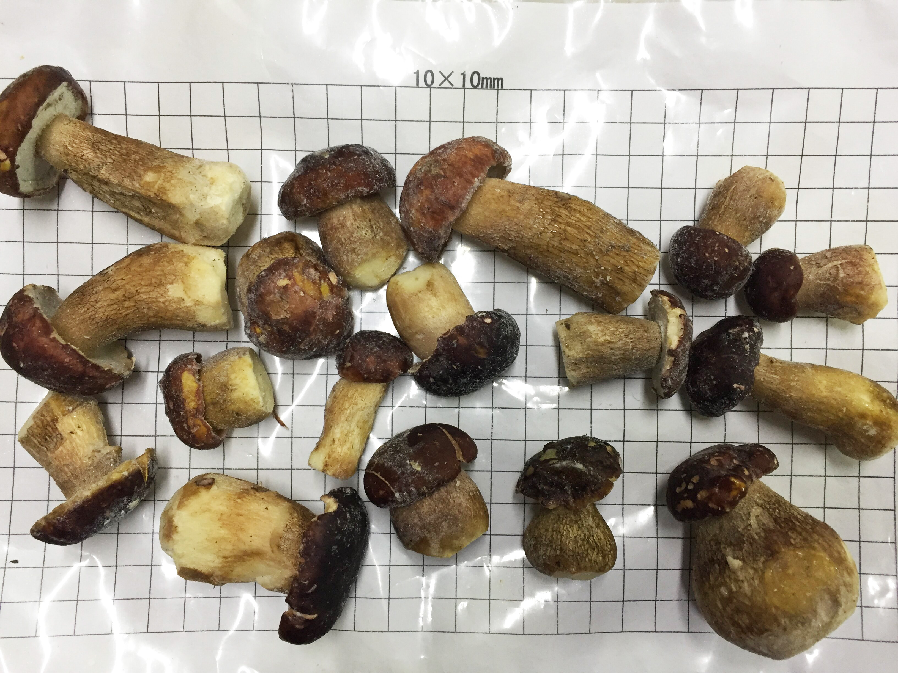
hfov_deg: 61.7
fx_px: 752
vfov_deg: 48.2
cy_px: 336
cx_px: 449
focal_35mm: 29
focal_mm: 4.15
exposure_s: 1/33
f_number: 2.2
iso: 125
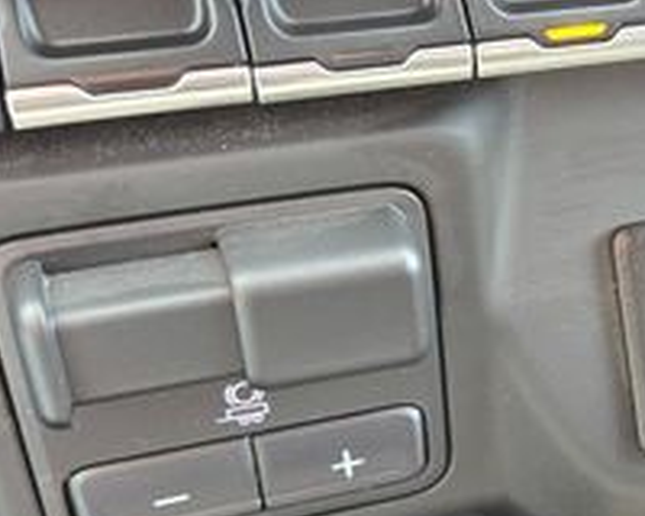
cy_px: 358
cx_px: 716
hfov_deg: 24.6
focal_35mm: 72
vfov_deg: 21.2
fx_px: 1374
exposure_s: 1/100
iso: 500
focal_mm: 5.4
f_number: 1.8
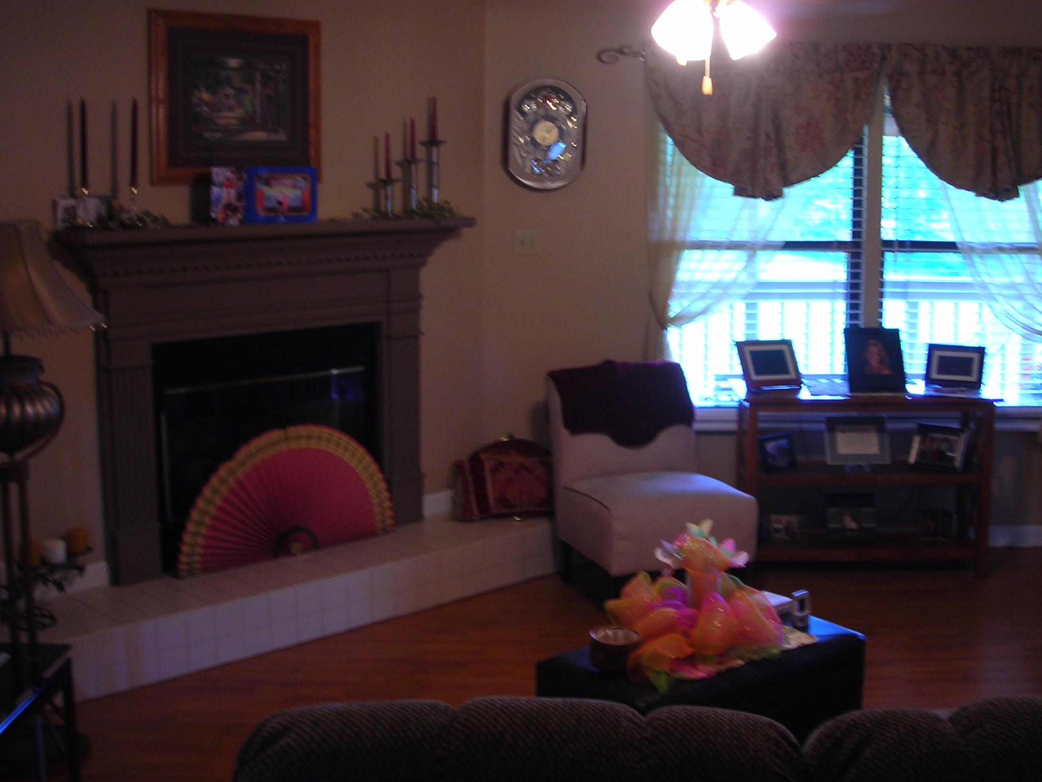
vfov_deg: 32.2
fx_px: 1355
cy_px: 356
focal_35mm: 45
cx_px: 589
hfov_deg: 42.0
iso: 50
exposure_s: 1/7.7
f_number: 3.2
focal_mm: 6.3
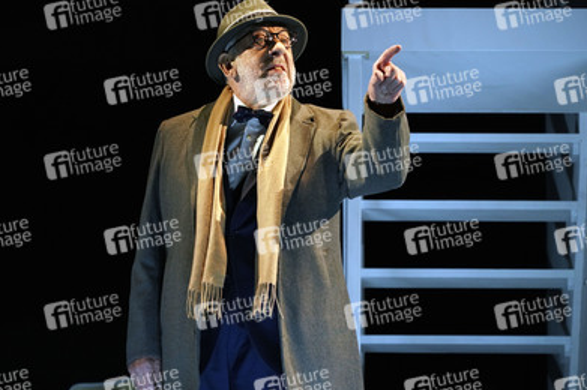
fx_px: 2672
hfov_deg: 12.5
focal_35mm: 164
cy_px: 200
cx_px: 253
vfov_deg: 8.4
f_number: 5.6
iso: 3200
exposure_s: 1/160
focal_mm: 142
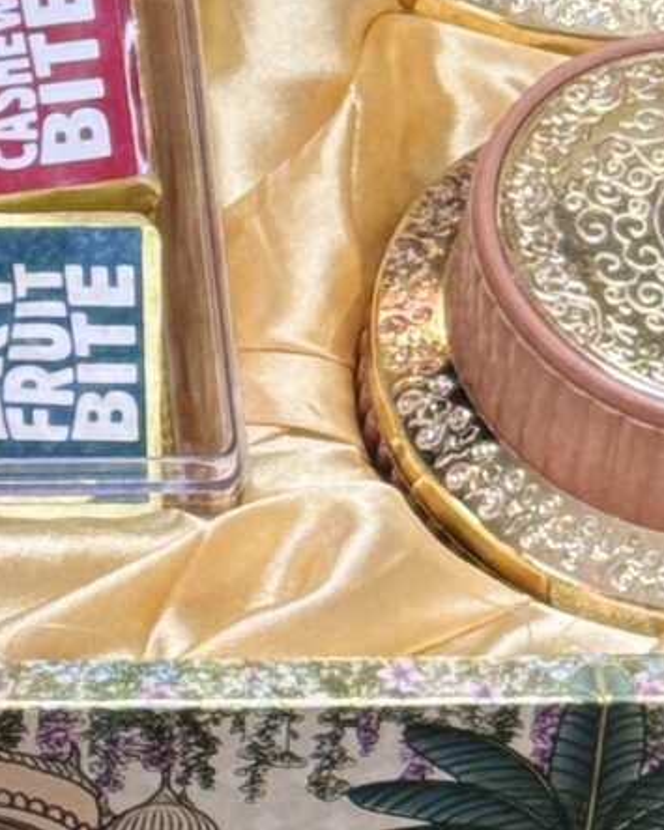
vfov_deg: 7.0
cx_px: -368
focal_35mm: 270
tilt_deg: -40.0
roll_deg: -0.2
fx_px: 6635
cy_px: -574
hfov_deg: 5.7
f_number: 1.78
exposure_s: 1/50
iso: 64
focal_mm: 6.76
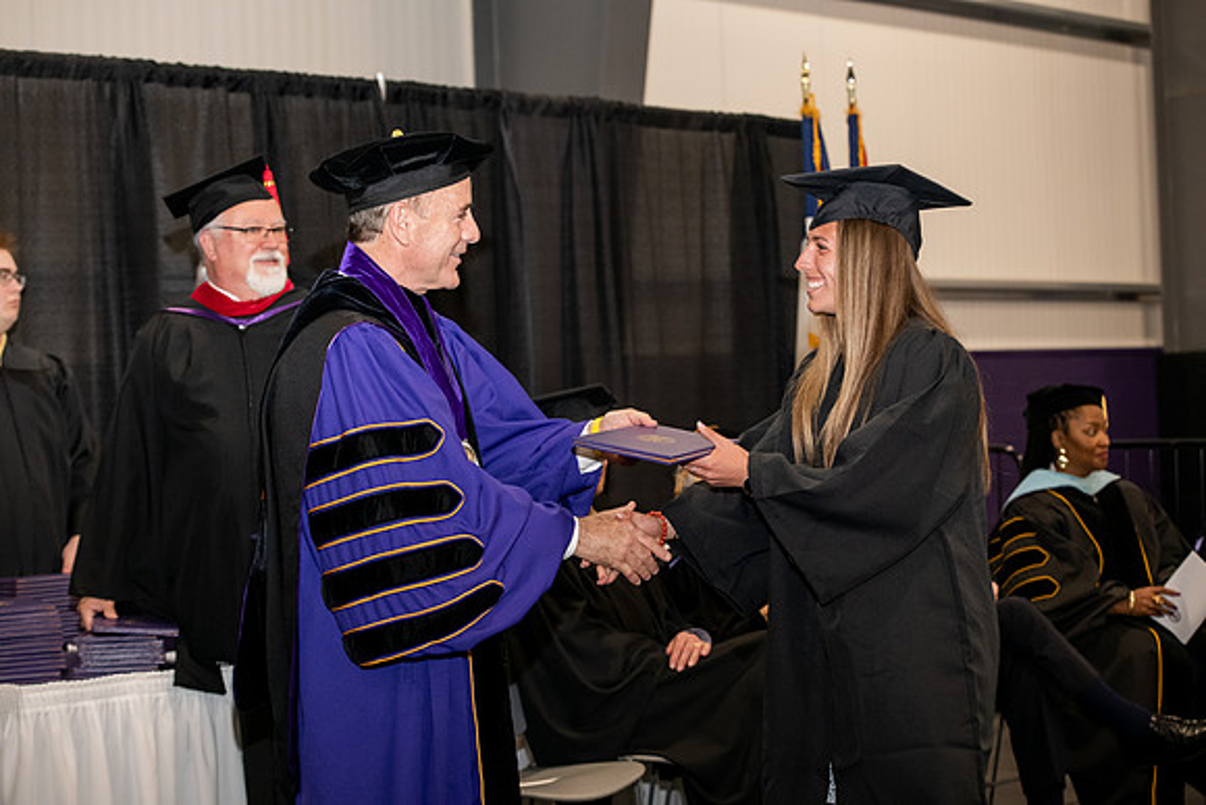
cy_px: 402
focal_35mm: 70
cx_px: 603
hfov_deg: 28.8
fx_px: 2345
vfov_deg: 19.5
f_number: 5
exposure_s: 1/200
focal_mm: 70
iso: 2000
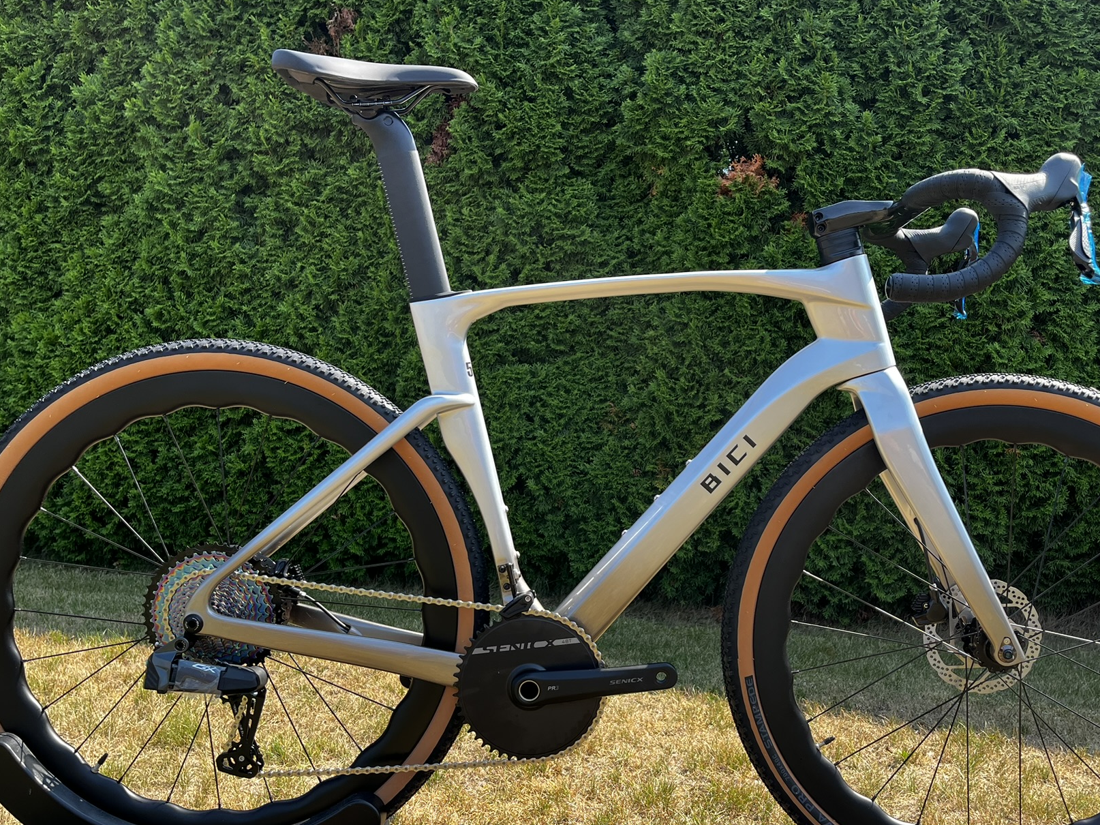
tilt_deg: -4.5
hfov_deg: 55.2
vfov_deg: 42.9
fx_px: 1048
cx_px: 609
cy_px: 460
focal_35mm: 33
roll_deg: -1.6
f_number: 1.6
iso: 50
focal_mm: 5.1
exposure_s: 1/664
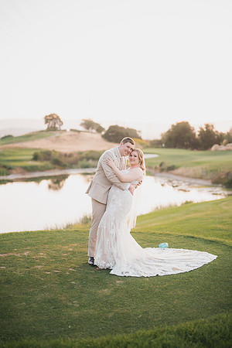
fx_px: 483
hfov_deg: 27.0
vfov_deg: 39.6
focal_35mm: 50
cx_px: 116
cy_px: 174
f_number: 1.2
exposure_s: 1/800
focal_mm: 50
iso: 640
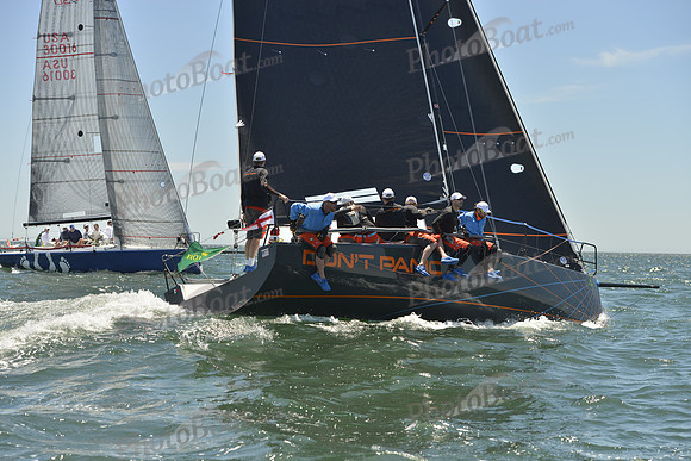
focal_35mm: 70
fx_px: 1344
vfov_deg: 19.5
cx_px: 346
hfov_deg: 28.8
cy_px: 230
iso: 280
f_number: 5.6
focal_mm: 70
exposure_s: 1/1600
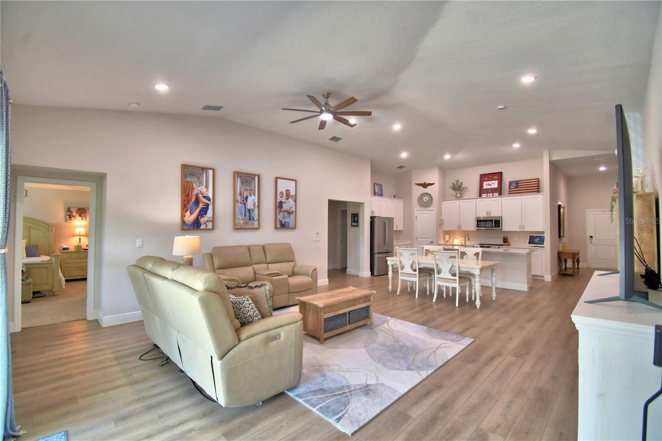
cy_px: 220
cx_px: 331
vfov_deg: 77.3
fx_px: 276
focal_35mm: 15
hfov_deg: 100.4
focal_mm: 10
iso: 400
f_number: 4.5
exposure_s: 1/60
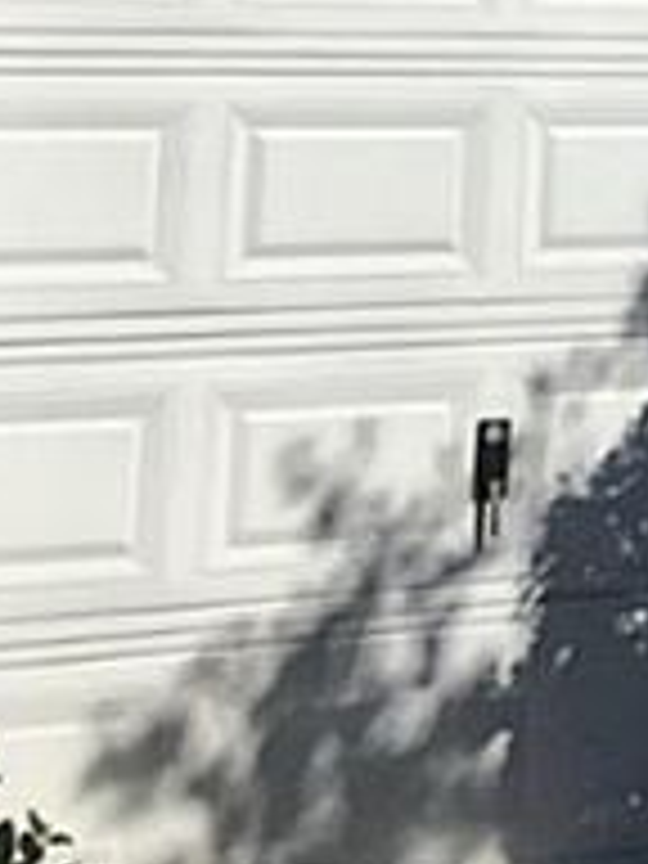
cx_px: 1026
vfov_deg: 17.8
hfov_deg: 13.6
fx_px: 2521
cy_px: -340
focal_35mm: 101
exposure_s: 1/3663
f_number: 2.2
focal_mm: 4.15
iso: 25
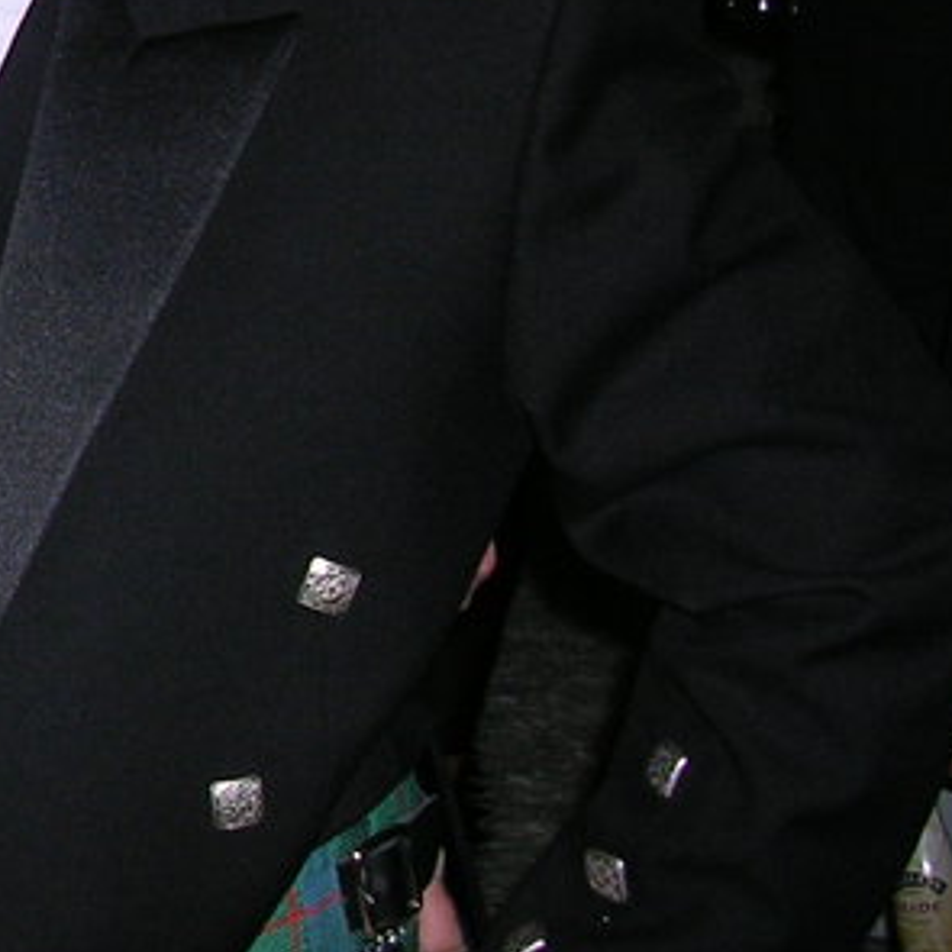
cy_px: 29
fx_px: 3547
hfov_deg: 14.2
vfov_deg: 15.1
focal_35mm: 114
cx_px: -536
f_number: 2.8
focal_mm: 5.8
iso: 50
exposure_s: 1/60.1
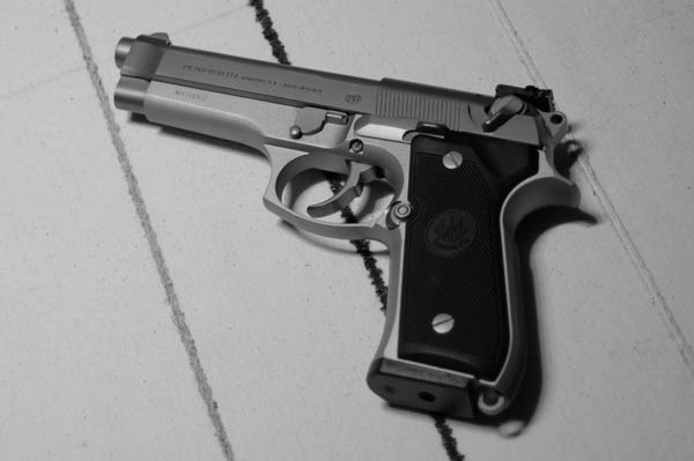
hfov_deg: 21.9
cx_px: 347
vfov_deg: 14.7
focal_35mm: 93
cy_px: 230
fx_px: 1791
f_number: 5
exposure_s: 1/40
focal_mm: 62
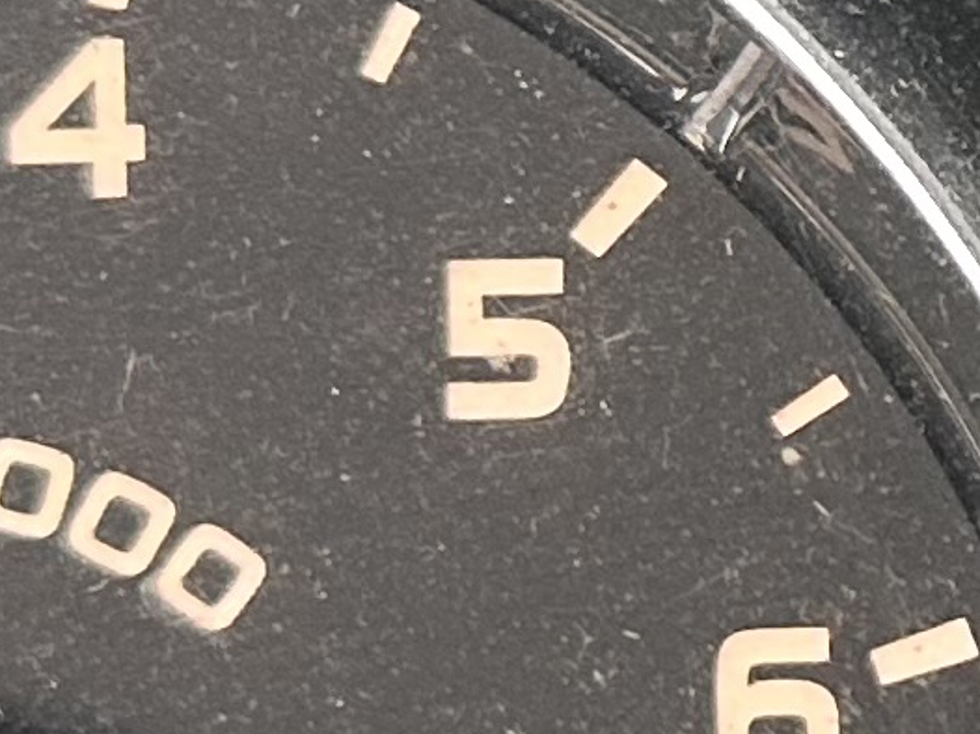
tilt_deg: -25.1
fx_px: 5207
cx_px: 1792
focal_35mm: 184
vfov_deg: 8.1
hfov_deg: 10.1
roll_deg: -1.4
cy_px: 225
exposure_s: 1/50
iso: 320
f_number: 1.78
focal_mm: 6.86
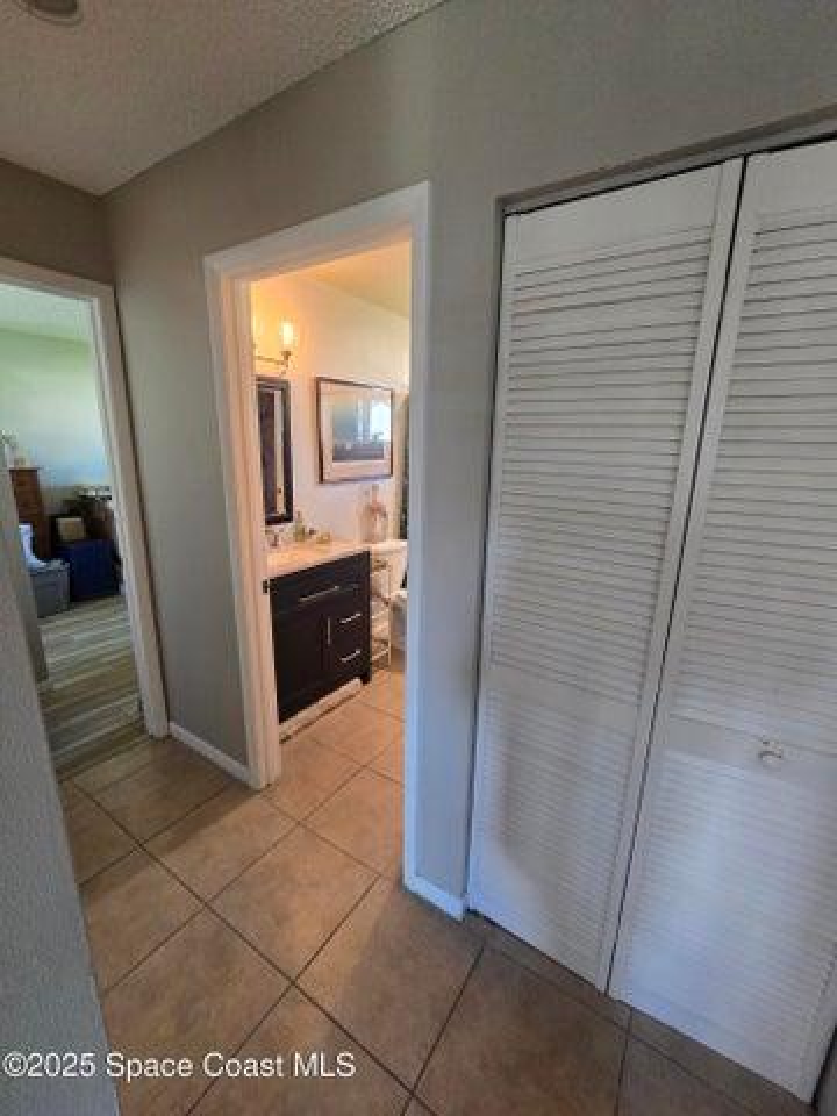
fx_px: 419
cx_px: 418
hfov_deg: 89.9
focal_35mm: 13
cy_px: 558
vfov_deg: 106.2
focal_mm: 2.2
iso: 250
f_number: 2.2
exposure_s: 1/60
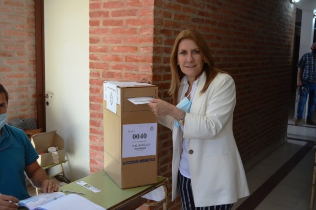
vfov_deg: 31.8
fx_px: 368
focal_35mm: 42
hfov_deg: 46.5
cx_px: 158
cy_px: 105
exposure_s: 1/125
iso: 400
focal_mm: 28
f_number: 5.6
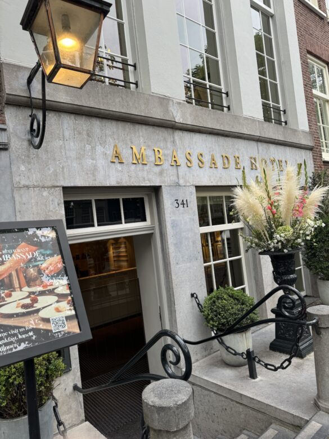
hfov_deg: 56.8
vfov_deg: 71.6
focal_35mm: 24
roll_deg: +7.4
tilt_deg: +3.3
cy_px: 220
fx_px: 304
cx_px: 164
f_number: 1.78
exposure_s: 1/170
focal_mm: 6.76
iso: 64
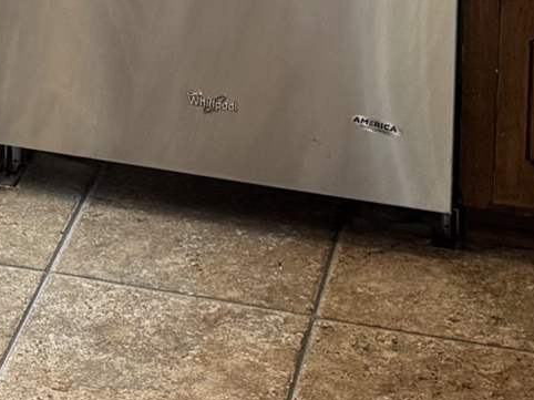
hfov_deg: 12.6
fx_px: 2359
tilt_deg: -8.1
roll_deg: -0.5
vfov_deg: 8.7
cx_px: -123
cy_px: -604
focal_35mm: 153
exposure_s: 1/120
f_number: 1.78
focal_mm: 6.76
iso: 160
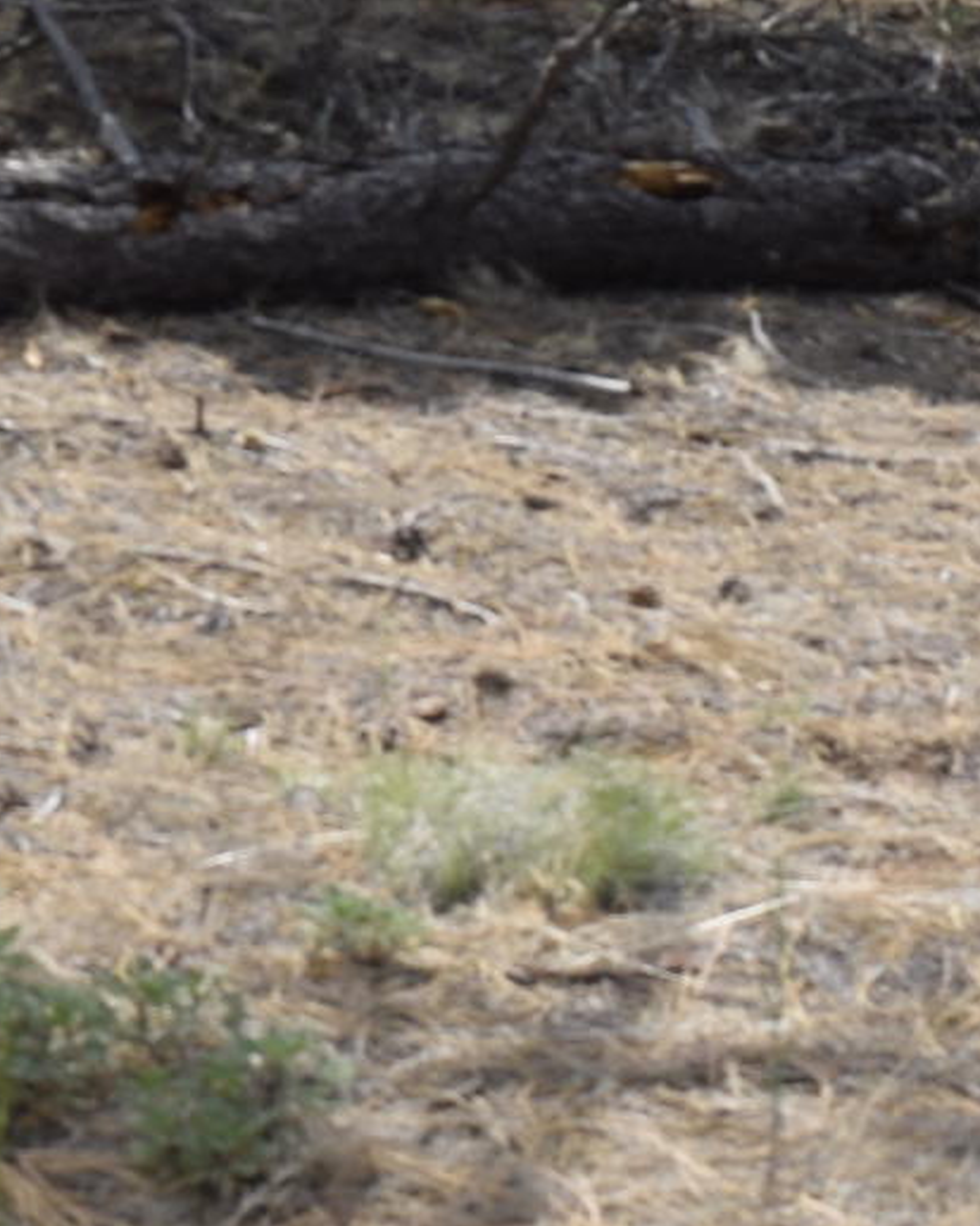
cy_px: -826
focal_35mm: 164
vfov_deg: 11.1
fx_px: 5946
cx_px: -390
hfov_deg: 9.2
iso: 100
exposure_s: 1/200
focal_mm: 20
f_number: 9
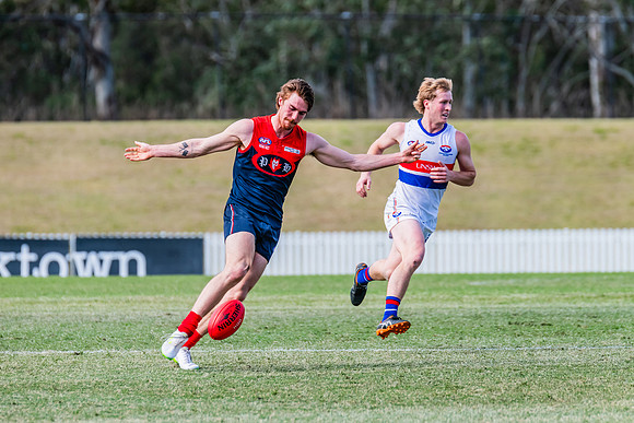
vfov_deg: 2.9
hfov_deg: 4.4
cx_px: 288
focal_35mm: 470
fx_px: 8283
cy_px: 212
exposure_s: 1/1600
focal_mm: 420
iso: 800
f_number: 7.1
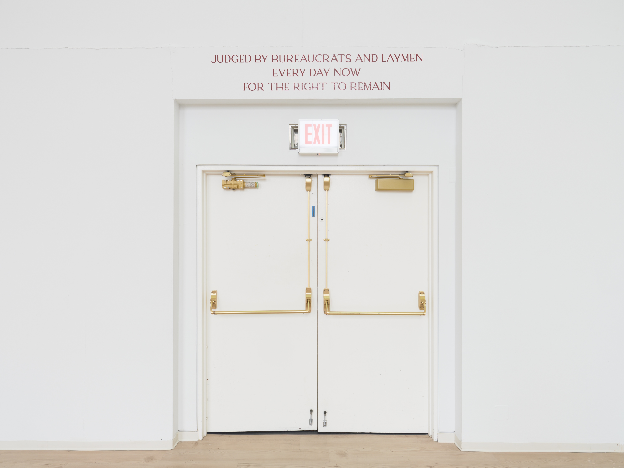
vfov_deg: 71.6
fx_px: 324
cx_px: 312
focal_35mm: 18
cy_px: 234
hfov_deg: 87.8
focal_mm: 23
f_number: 11
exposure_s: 1
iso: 100
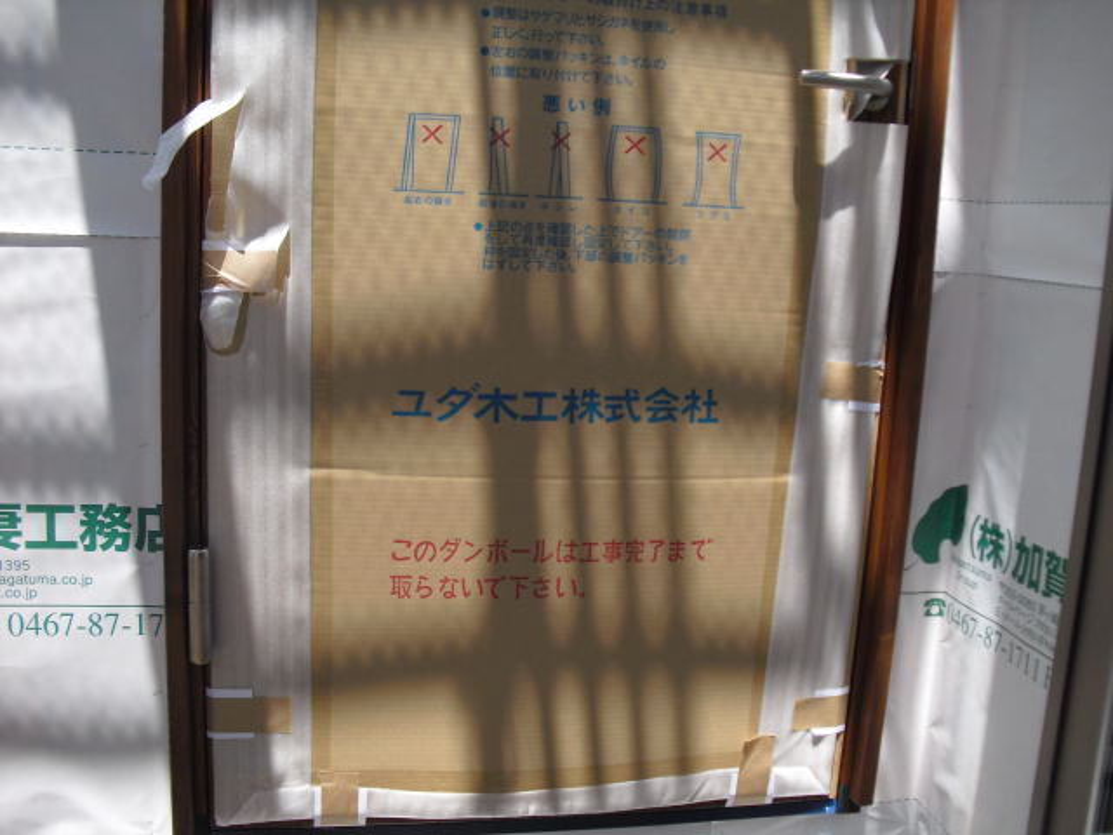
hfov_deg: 51.4
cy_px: 418
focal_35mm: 36
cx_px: 556
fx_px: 1157
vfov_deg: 39.7
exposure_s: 1/125
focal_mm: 6.3
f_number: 7.8
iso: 100
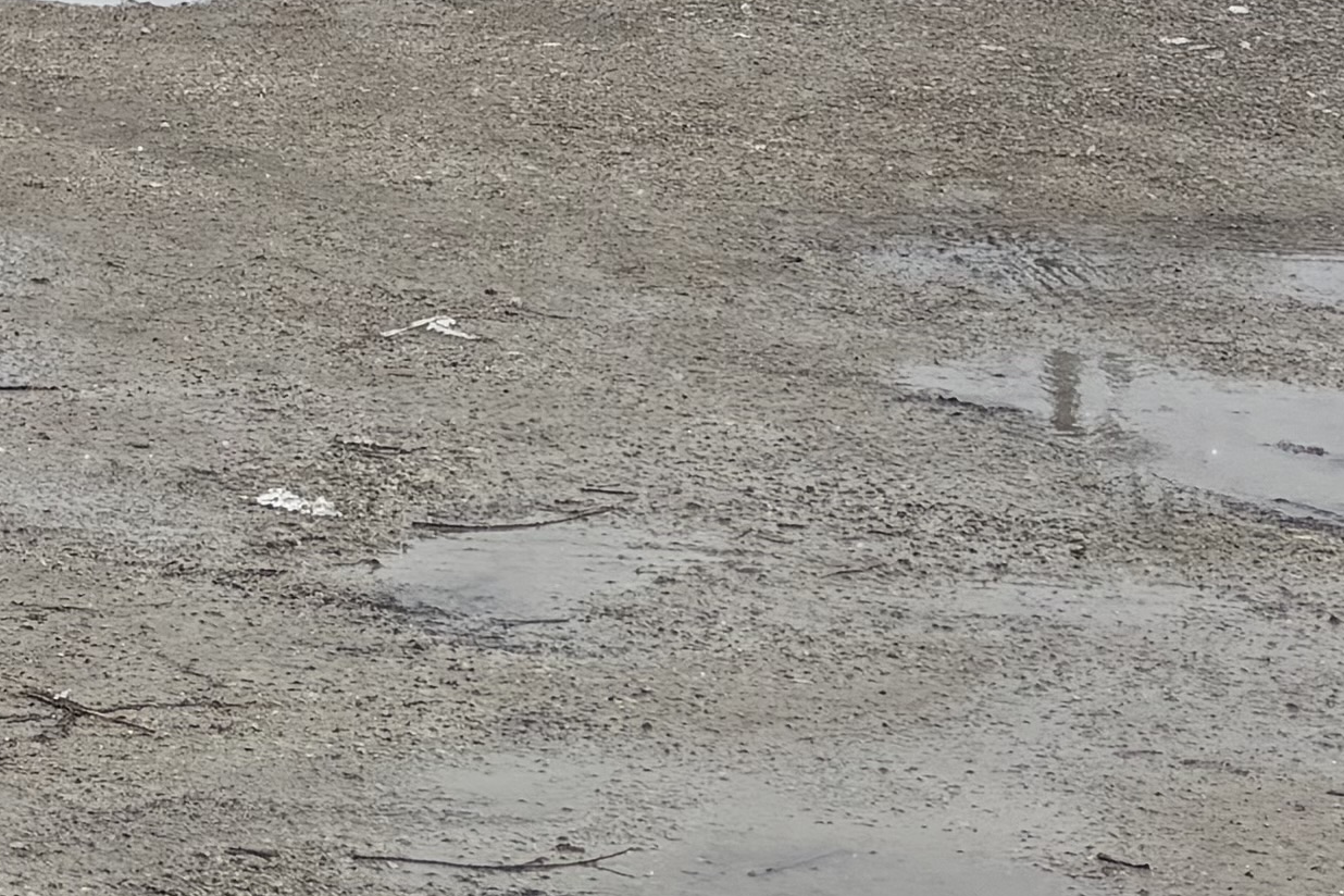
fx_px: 4666
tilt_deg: +0.1
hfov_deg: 14.2
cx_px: -1182
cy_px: -587
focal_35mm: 125
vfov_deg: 10.5
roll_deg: +0.2
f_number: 1.6
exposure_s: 1/1845
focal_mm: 5.96
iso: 50
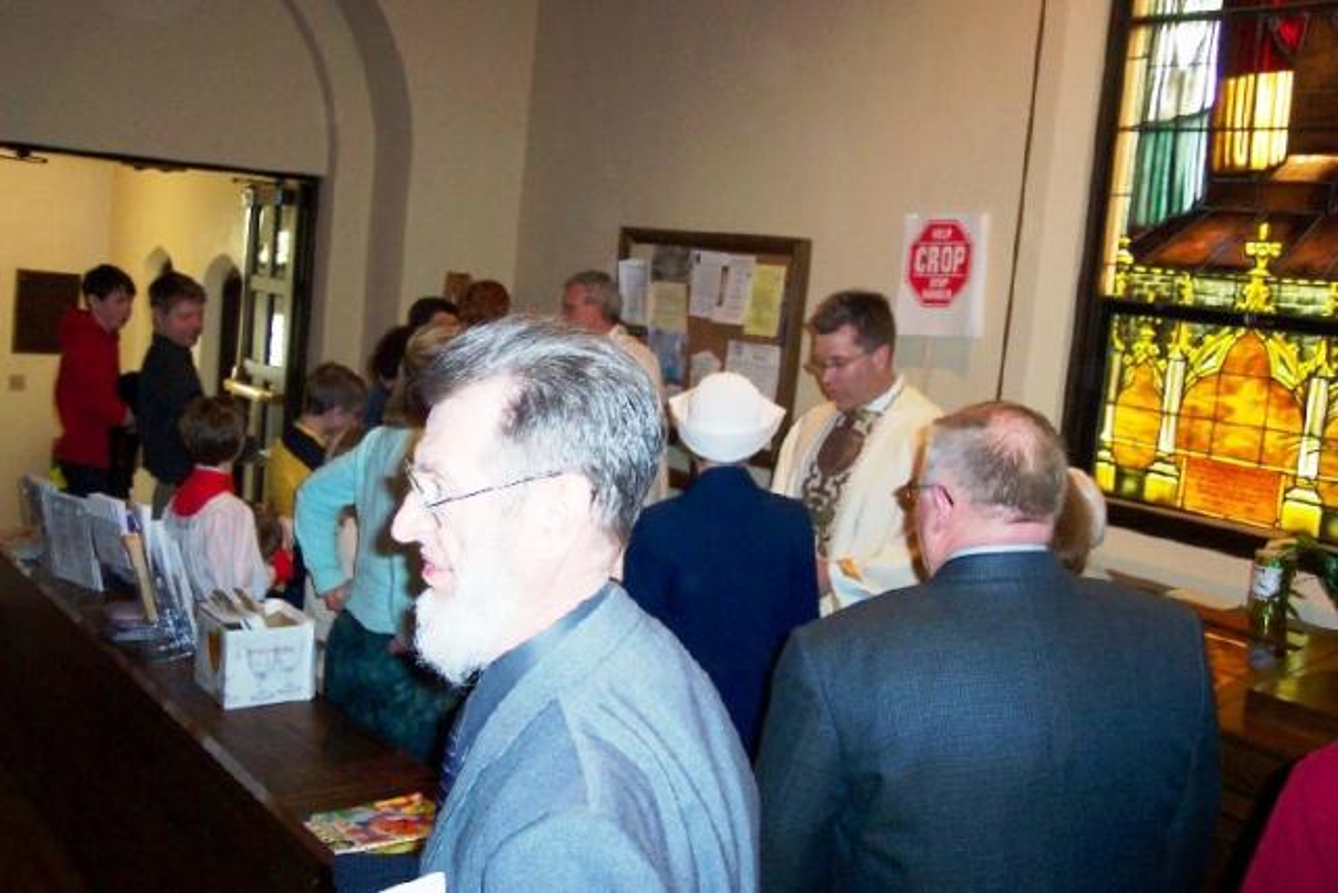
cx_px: 669
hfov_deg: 50.7
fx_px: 1413
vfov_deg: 35.1
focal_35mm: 38
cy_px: 446
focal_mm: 8
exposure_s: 1/30
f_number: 2.8
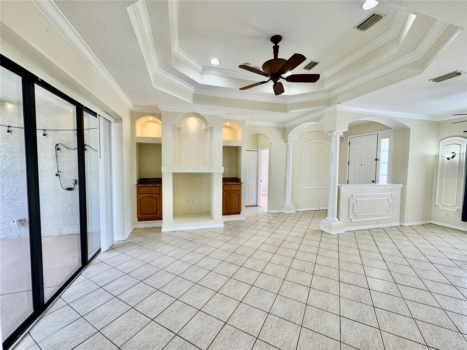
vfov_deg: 85.7
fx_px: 189
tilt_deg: -3.1
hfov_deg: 102.1
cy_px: 175
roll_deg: -0.3
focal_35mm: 14
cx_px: 234
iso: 100
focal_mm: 2.22
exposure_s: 1/120
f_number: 2.2
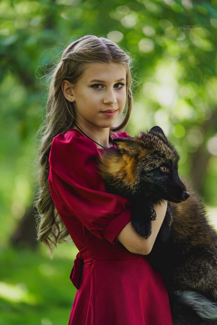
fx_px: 1426
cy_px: 162
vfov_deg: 13.0
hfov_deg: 8.7
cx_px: 108
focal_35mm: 158
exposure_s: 1/800
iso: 640
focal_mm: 157.7
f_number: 2.8
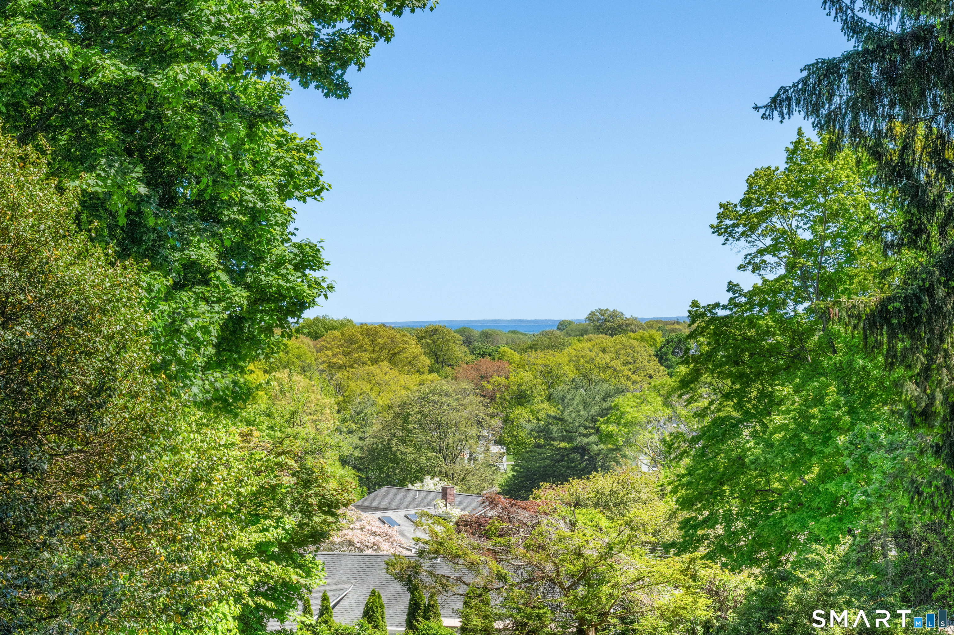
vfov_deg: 18.2
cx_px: 477
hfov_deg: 27.0
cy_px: 318
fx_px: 1986
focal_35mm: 75
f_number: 11
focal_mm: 50
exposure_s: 1/200
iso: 250
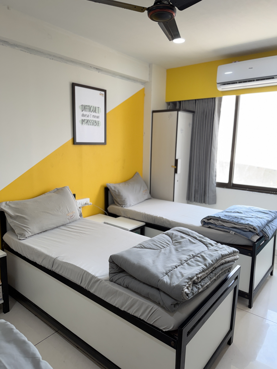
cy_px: 184
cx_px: 138
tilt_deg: -9.2
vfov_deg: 71.6
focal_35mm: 24
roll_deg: -1.4
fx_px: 256
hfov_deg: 56.8
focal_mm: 6.76
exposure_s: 1/100
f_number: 1.78
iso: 50
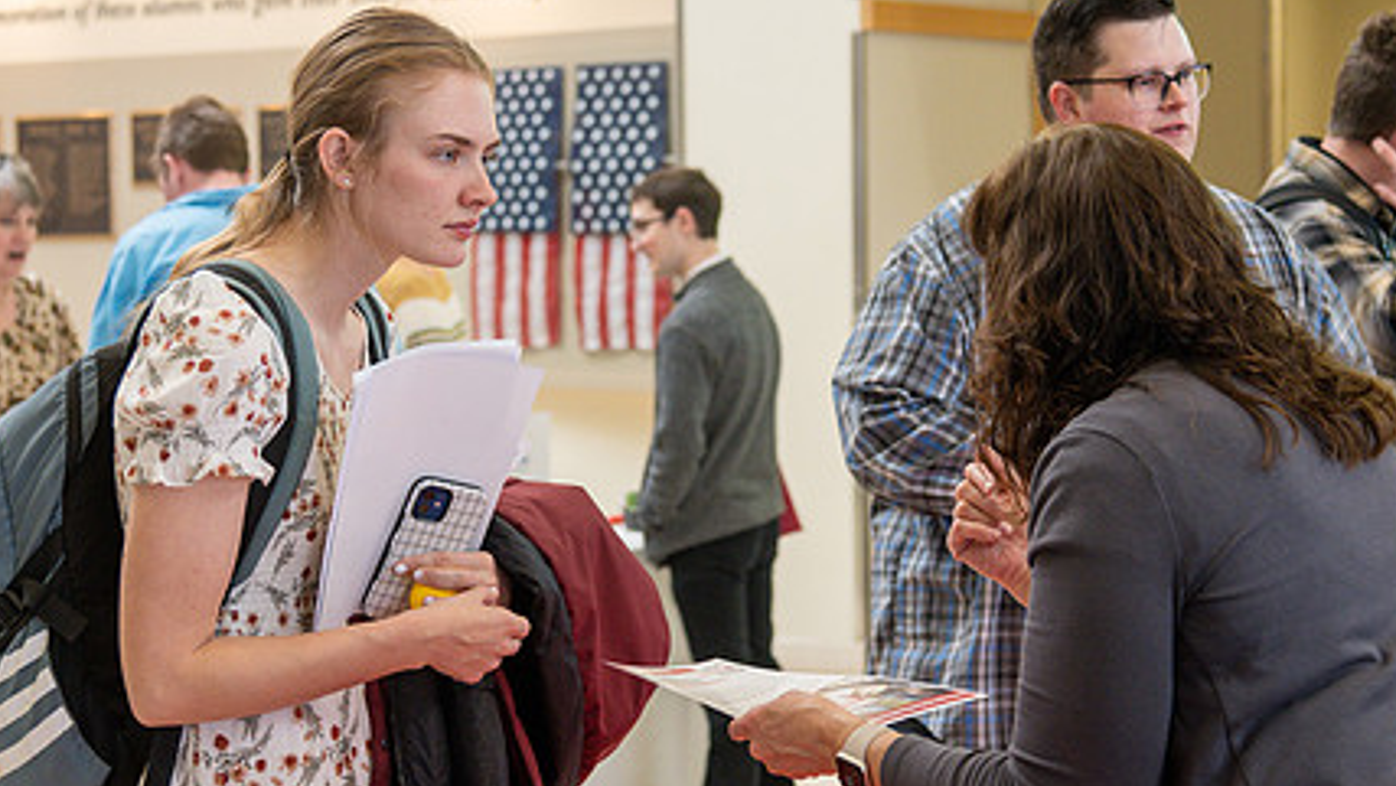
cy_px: 428
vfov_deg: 14.2
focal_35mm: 85
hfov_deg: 25.0
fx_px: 3147
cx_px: 677
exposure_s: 1/160
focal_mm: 52
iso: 800
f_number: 4
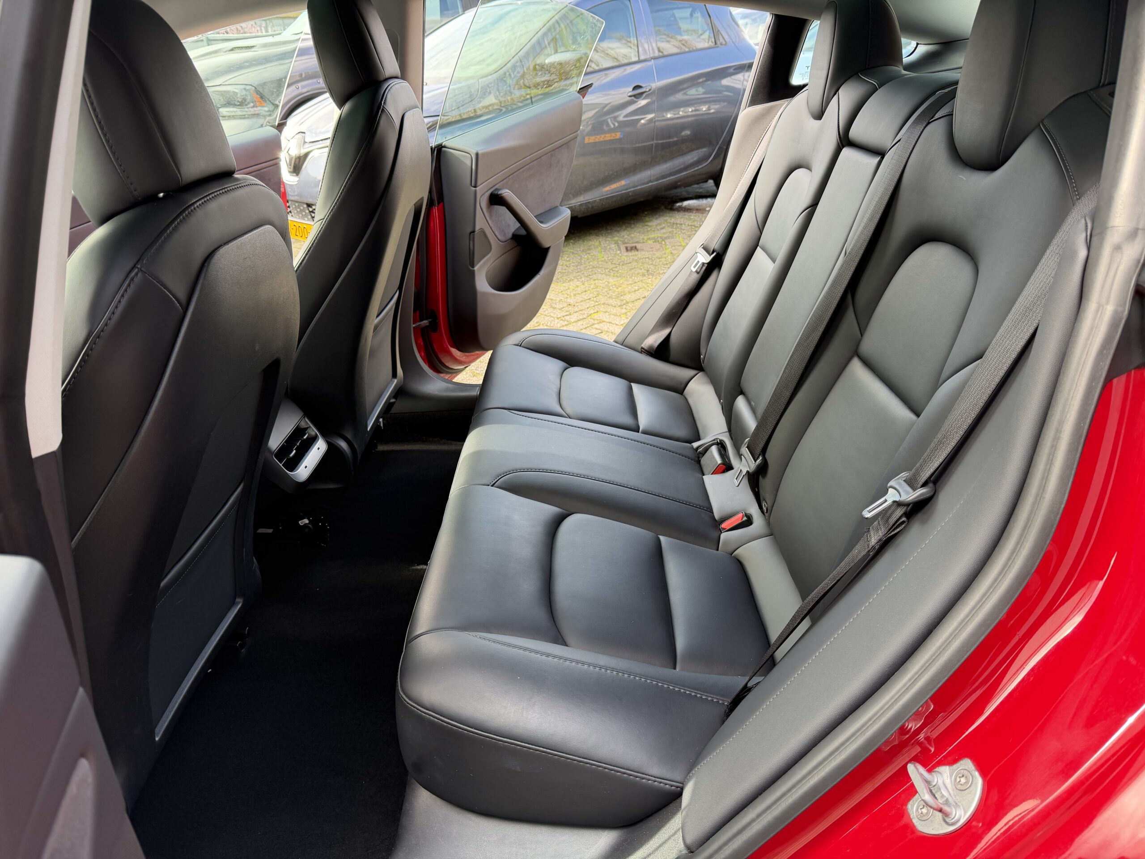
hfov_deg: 71.6
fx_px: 794
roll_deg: +3.9
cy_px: 430
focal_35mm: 24
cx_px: 572
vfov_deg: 56.8
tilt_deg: -24.5
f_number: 1.78
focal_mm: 6.76
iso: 100
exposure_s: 1/191
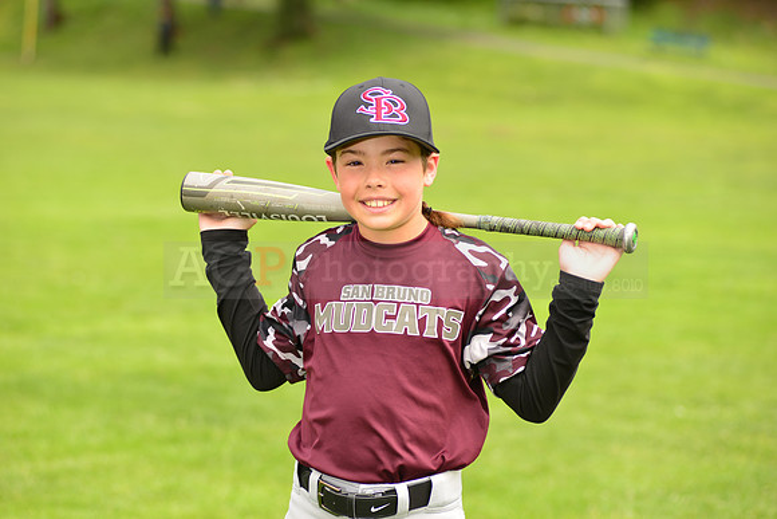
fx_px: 2914
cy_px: 260
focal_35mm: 135
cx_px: 388
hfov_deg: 15.2
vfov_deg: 10.2
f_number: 5
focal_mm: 135
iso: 100
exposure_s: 1/250
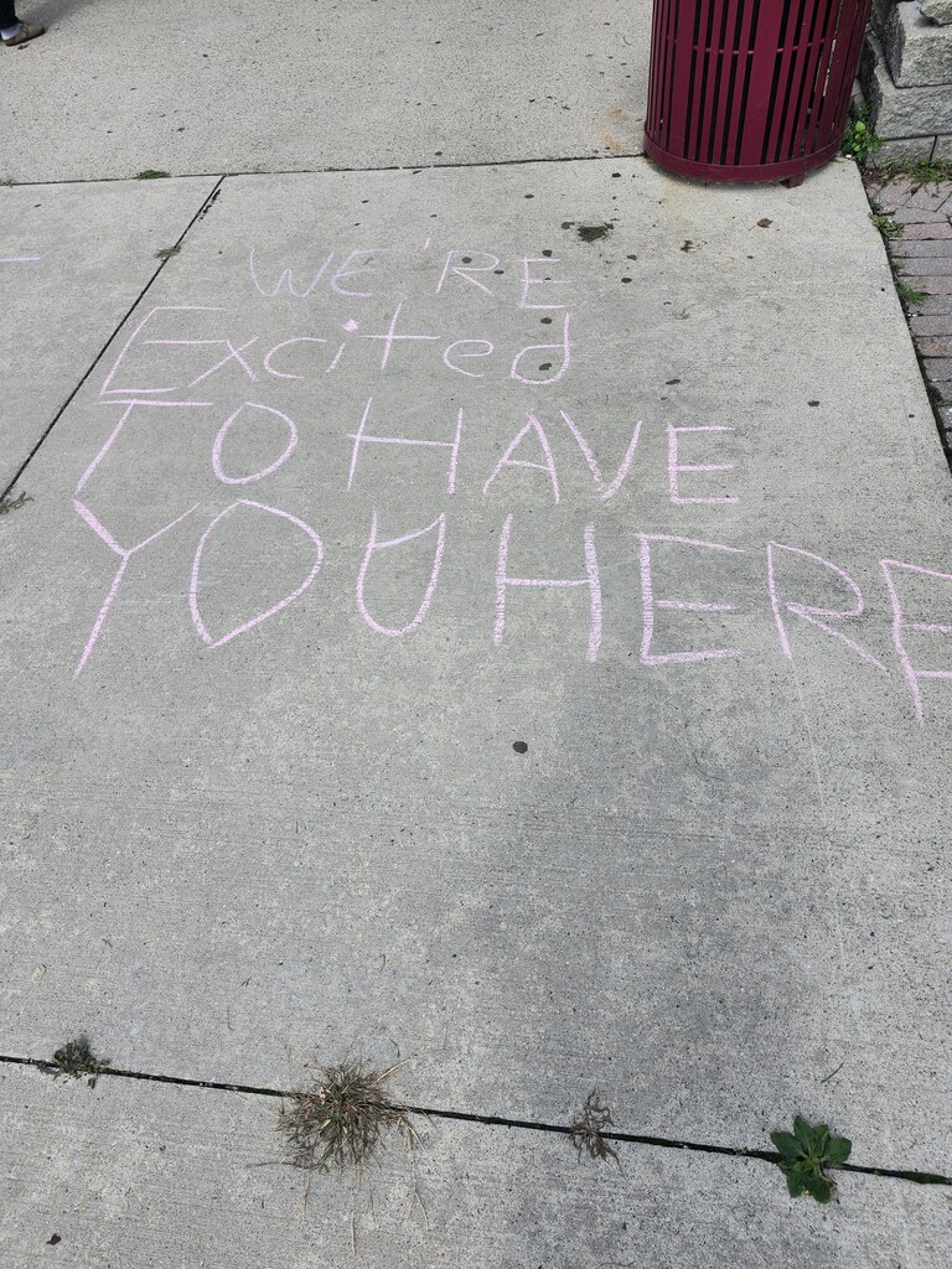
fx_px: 843
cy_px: 634
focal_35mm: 23
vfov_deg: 73.9
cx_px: 476
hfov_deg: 58.9
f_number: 1.8
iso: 25
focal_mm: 5.54
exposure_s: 1/805
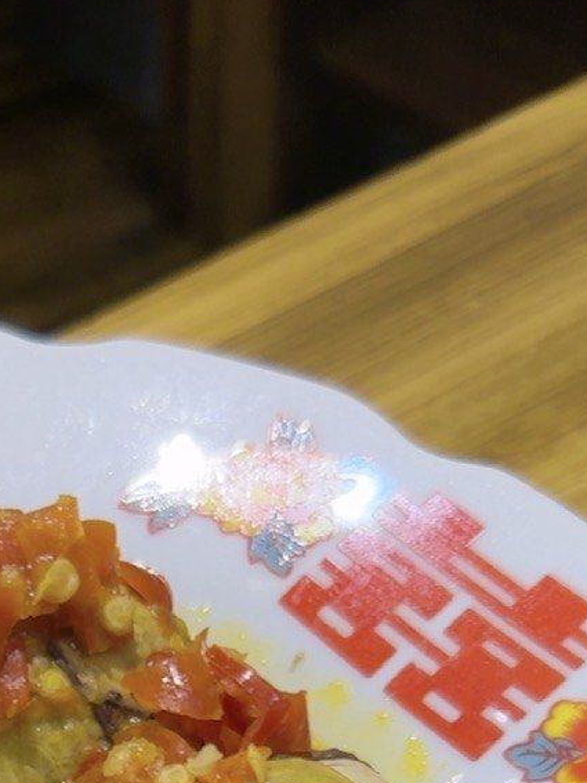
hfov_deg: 22.7
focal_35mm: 61
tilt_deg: -53.2
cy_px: 891
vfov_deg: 28.4
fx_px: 1380
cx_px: -55
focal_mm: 6.86
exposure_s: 1/100
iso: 64
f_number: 1.78
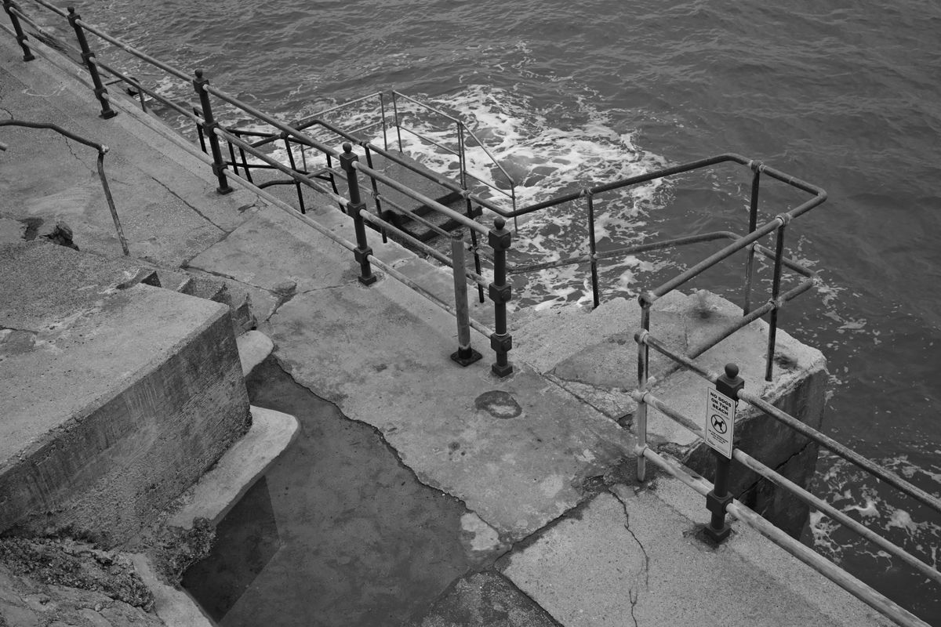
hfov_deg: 46.4
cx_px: 470
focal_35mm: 42
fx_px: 1098
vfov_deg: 31.9
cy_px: 314
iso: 800
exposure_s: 1/200
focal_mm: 28
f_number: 5
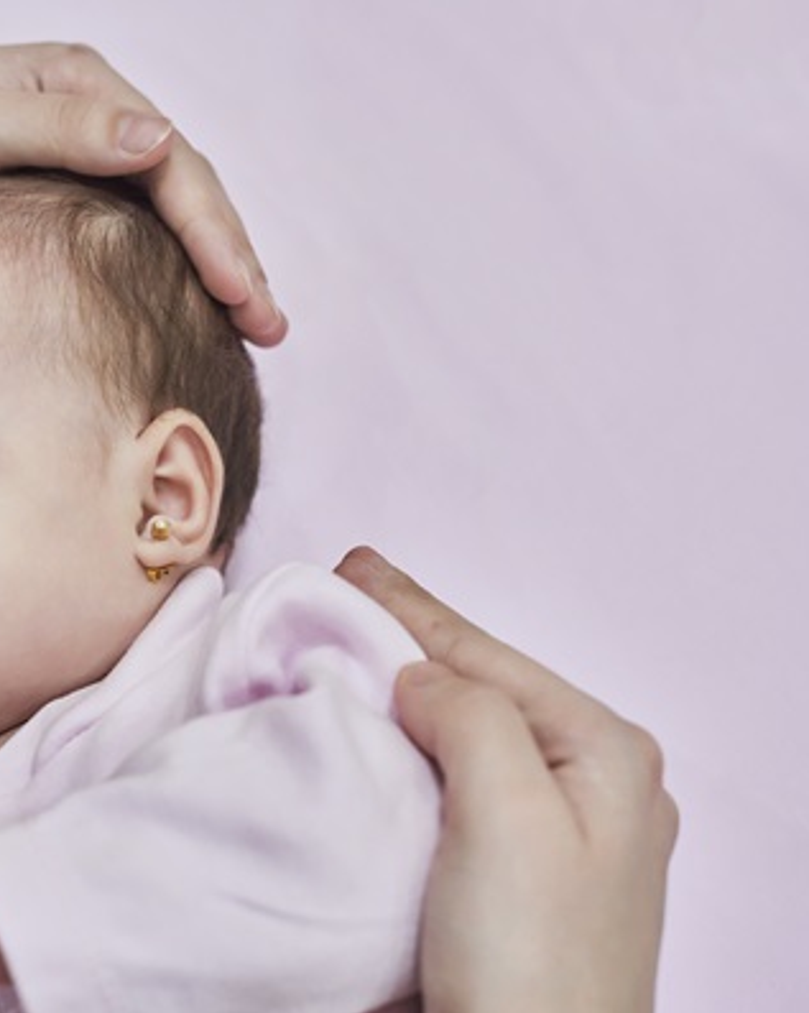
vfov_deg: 26.8
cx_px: 92
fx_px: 2127
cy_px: 508
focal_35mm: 71
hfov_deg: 21.1
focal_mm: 50
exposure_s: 1/125
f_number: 4
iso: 2500
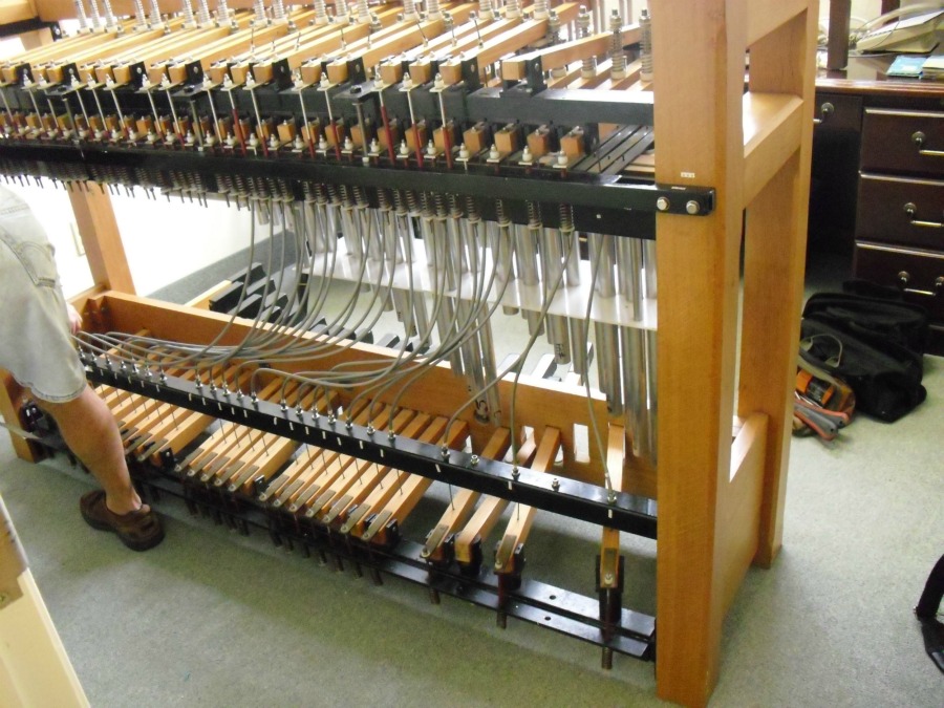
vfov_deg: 39.7
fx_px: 982
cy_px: 354
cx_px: 472
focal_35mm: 36
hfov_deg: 51.4
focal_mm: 6.3
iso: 800
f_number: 3.1
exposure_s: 1/80
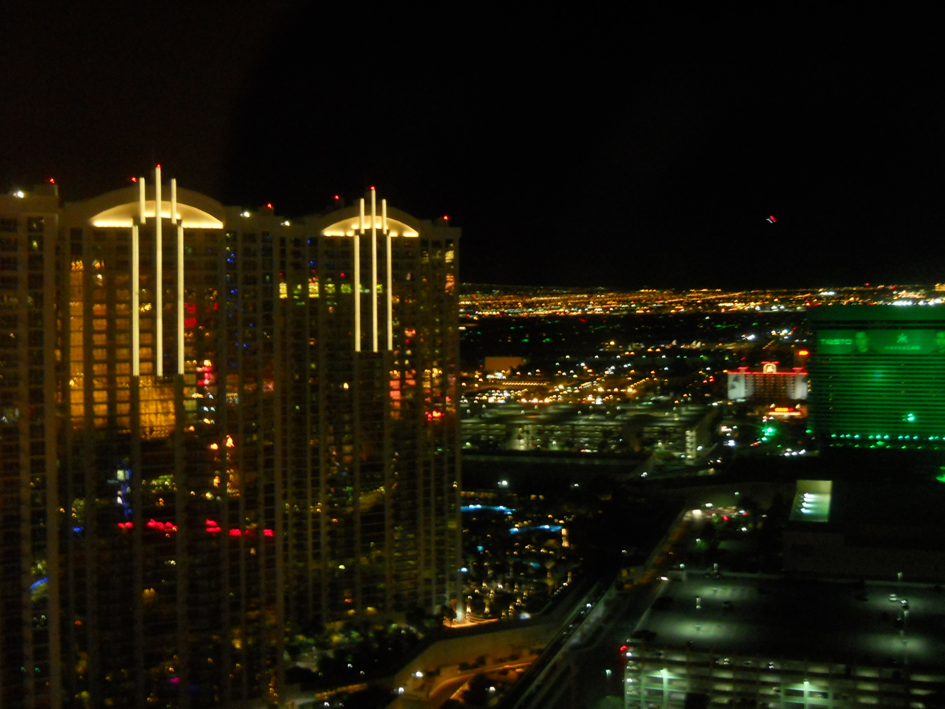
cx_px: 472
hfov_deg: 45.8
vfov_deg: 35.1
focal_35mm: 41
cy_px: 354
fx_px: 1119
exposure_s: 1/2
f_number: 3.1
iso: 400
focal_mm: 6.72
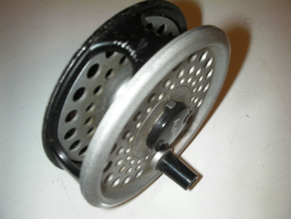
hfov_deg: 49.0
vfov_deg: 37.7
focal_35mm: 38
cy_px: 110
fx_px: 319
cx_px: 146
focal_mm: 6.3
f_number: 5.6
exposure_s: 1/30
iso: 200
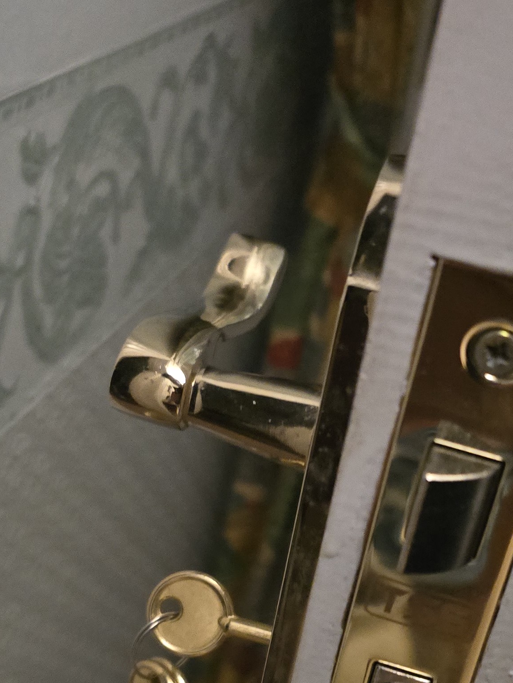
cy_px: 577
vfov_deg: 31.1
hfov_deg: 24.4
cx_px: 322
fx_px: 1185
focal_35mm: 60
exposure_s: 1/33.3
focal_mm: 6.3
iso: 1600
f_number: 1.7
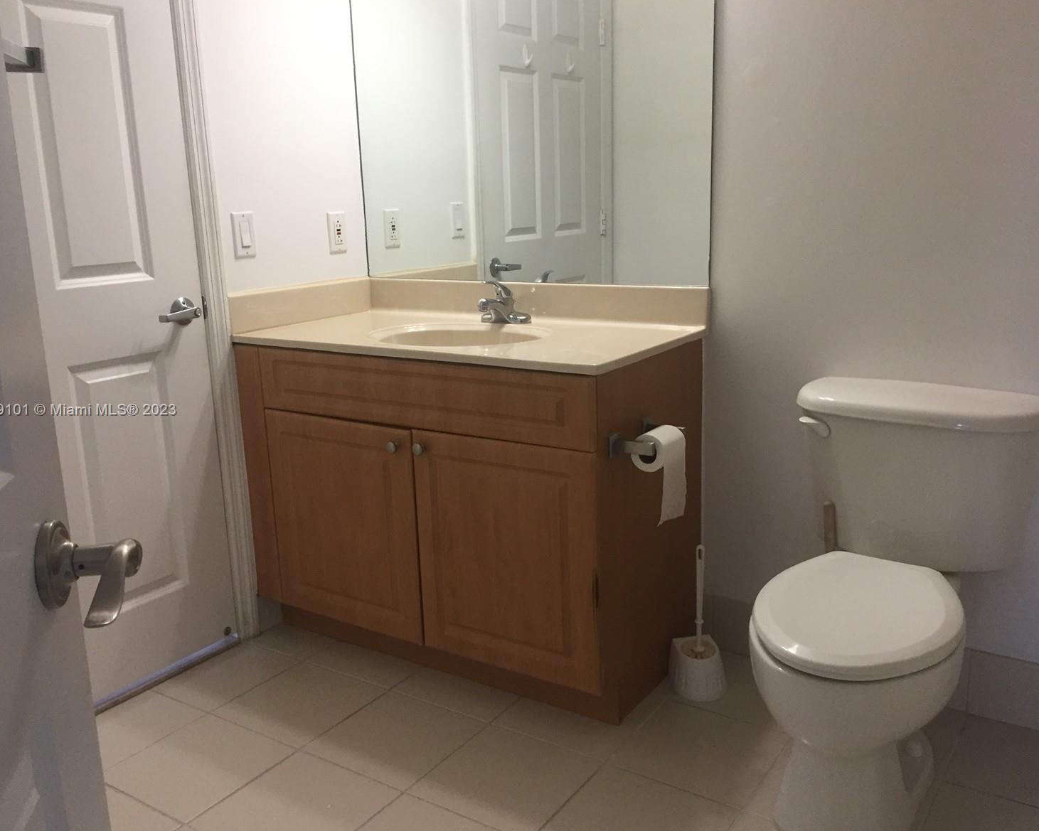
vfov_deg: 47.1
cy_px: 411
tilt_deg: -12.4
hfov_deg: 57.2
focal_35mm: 31
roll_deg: +1.4
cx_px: 518
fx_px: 953
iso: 50
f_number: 2.2
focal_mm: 4.15
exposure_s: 1/30
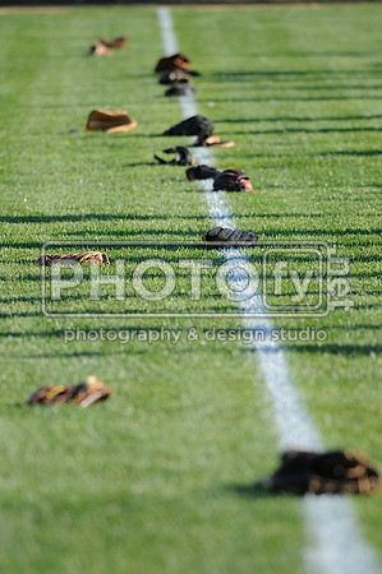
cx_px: 191
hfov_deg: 3.0
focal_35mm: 450
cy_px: 287
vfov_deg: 4.6
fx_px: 7179
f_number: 4
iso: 200
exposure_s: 1/1000
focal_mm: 300
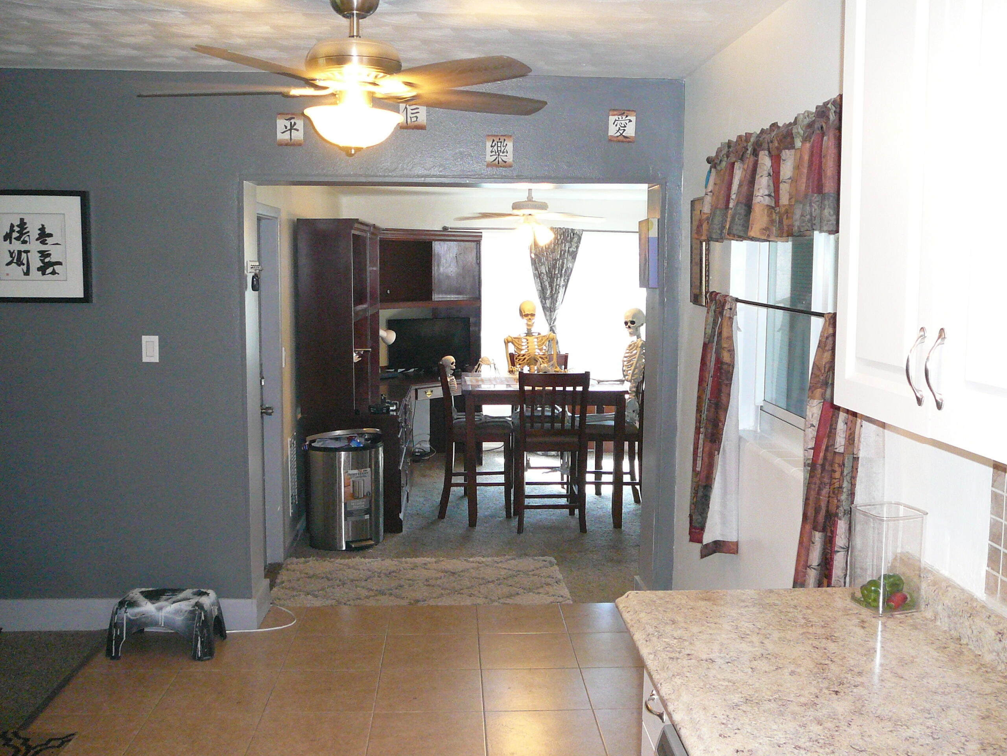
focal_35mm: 35
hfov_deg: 52.6
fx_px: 1018
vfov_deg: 40.7
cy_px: 378
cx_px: 504
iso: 320
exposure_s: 1/30
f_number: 2.8
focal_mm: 5.2
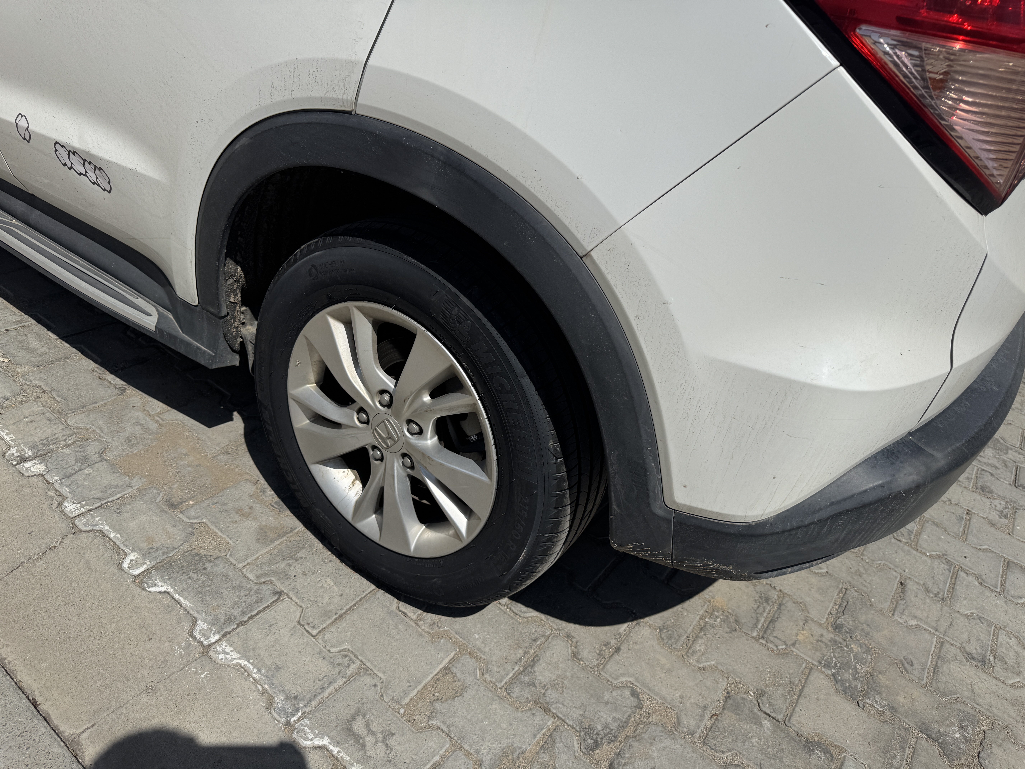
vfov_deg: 56.8
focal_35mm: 24
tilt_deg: -30.6
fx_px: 711
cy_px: 384
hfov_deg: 71.6
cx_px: 512
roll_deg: -9.6
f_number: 1.78
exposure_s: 1/10417
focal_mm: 6.76
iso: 80
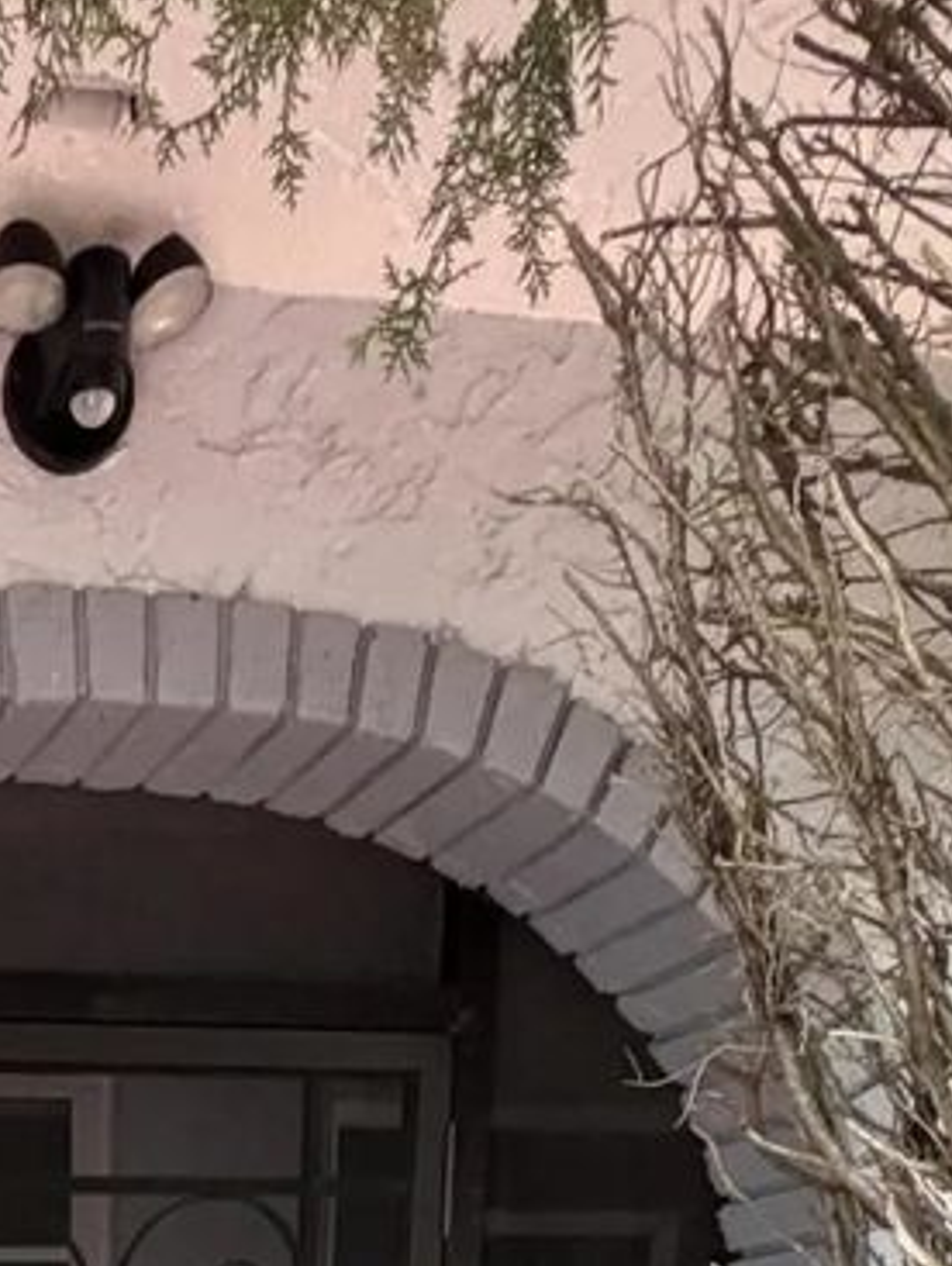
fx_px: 1903
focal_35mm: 52
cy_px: 2006
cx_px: -228
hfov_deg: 25.0
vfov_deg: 25.3
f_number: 2.2
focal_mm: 2.22
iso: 320
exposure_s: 1/85
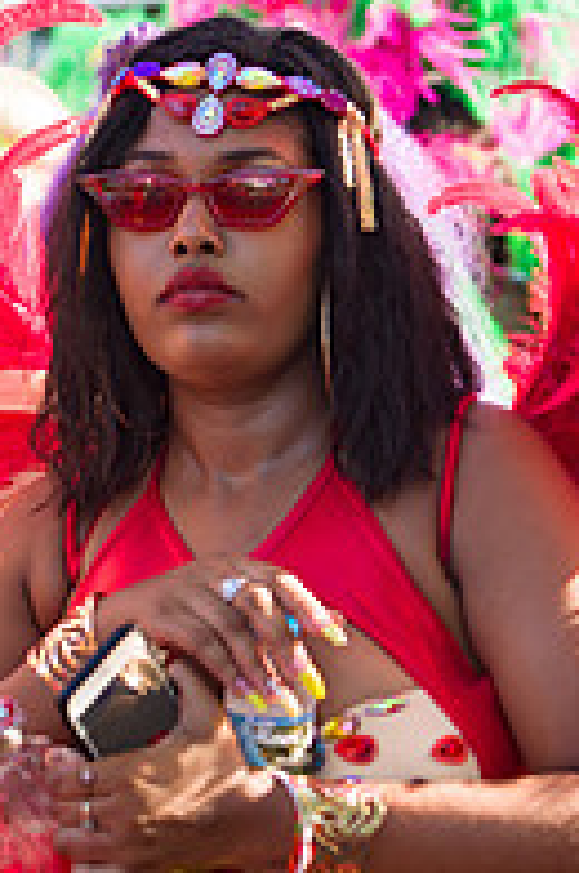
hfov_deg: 8.5
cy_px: 664
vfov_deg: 12.7
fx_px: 3898
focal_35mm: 161
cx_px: 256
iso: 100
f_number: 4.5
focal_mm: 70
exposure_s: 1/200
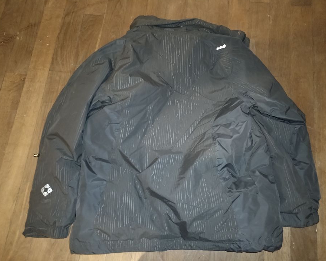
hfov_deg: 62.2
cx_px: 170
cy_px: 131
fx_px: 270
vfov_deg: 51.5
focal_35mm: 28
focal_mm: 4.75
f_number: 1.8
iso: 3508
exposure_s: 1/12.5
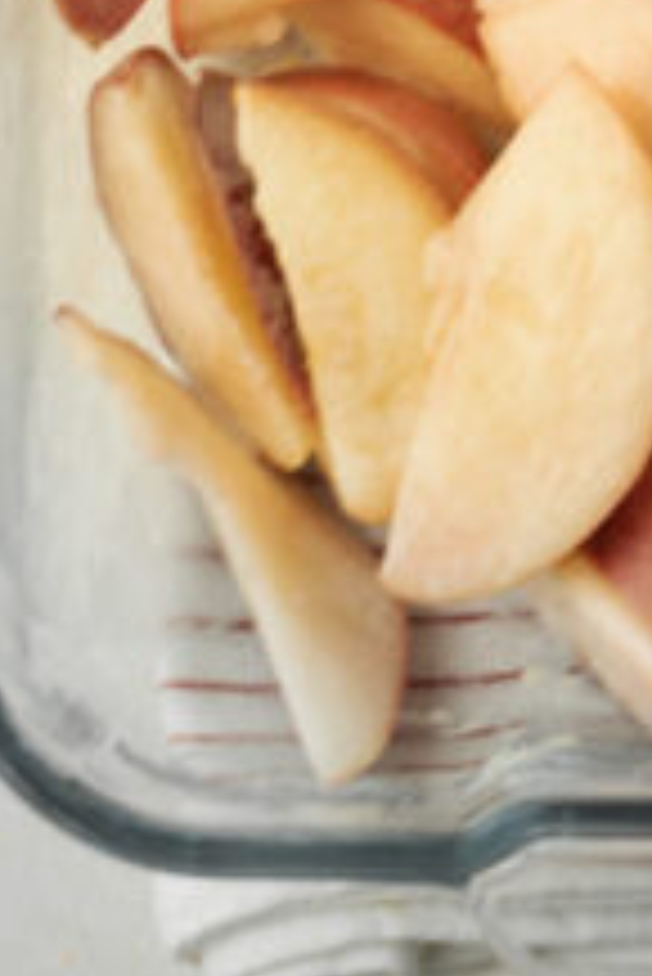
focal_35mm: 173
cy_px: -360
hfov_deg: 7.9
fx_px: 4692
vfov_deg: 11.5
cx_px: 787
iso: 125
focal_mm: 50
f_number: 5.6
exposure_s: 1/13
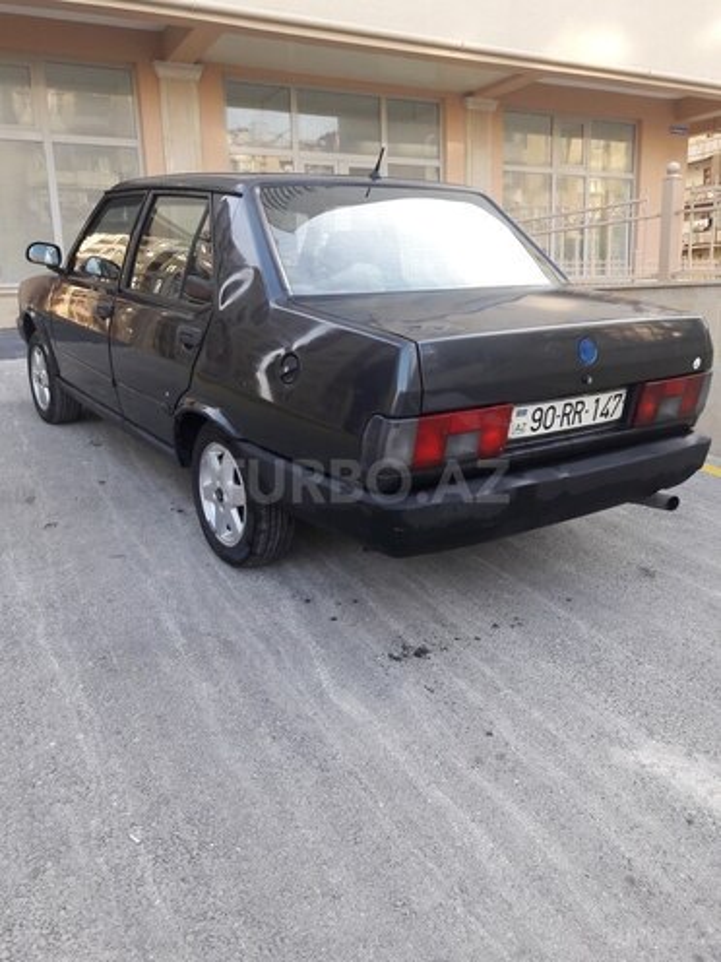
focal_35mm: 28
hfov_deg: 49.7
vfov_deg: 63.4
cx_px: 360
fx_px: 778
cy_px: 481
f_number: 1.9
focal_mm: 3.7
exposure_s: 1/100
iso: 50
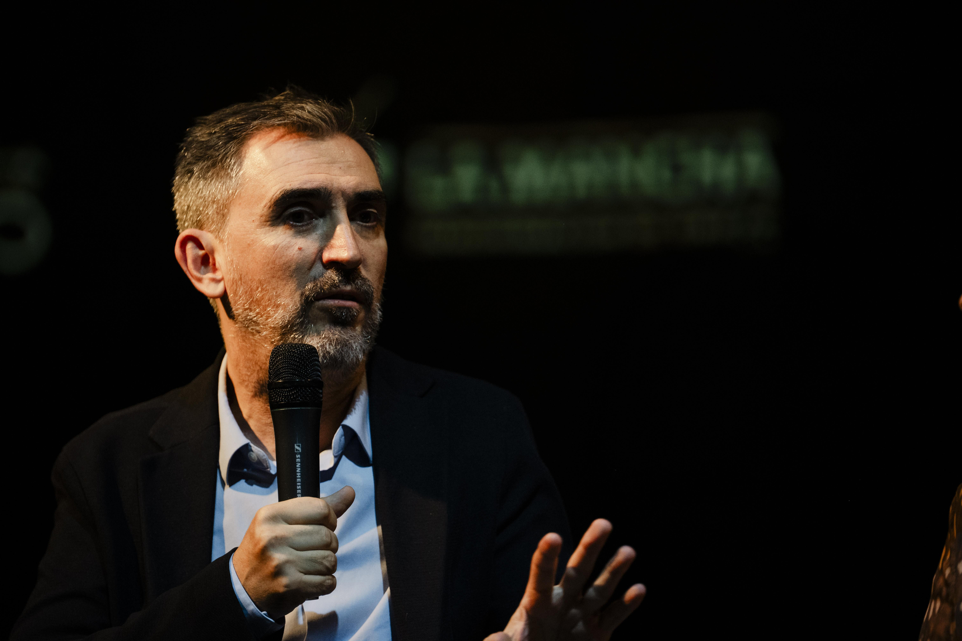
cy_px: 320
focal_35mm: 180
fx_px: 4809
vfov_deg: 7.6
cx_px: 481
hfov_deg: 11.4
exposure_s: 1/320
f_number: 2.8
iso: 3200
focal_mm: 180
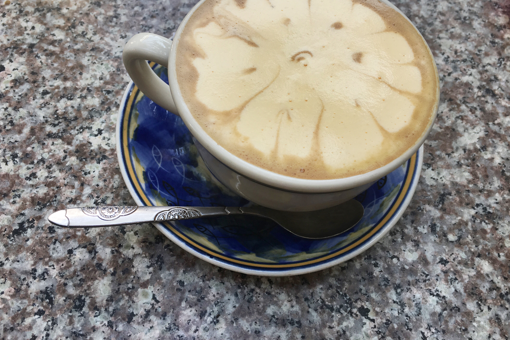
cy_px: 146
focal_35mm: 31
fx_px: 439
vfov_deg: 42.2
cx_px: 256
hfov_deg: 60.3
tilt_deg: -60.8
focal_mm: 4.15
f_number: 2.2
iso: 25
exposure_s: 1/115
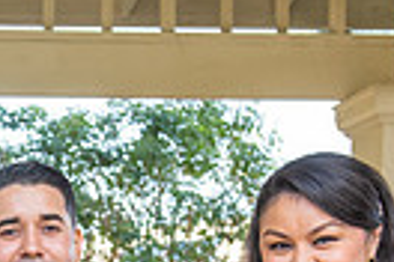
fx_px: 2025
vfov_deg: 7.2
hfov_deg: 10.8
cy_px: 490
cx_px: -140
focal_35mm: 185
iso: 400
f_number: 5.6
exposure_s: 1/200
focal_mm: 42
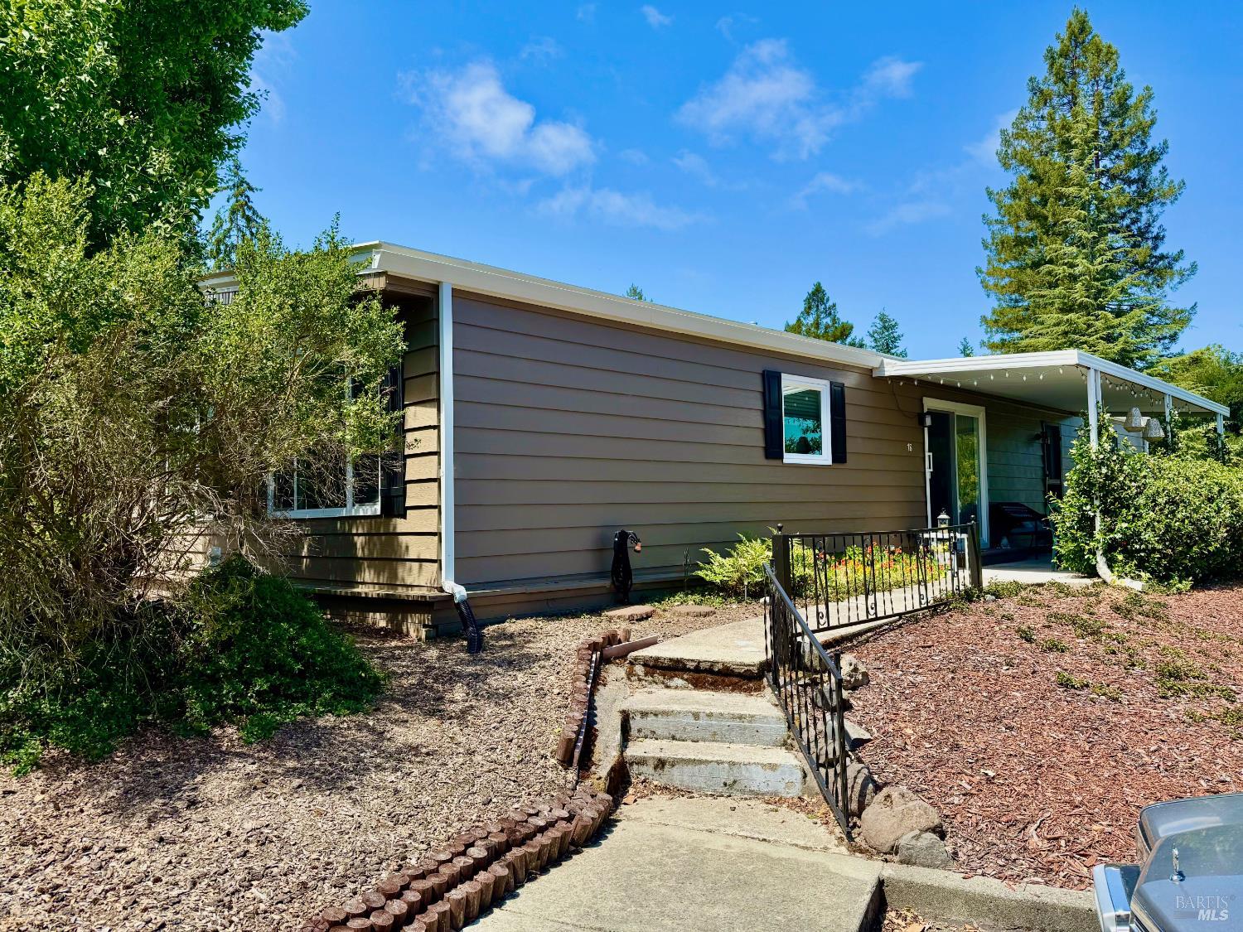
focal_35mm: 24
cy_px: 466
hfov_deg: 71.6
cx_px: 622
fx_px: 862
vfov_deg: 56.8
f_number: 1.78
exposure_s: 1/3021
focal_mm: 6.76
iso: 80
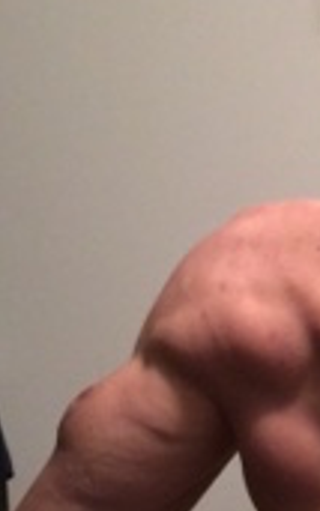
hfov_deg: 10.4
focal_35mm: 115
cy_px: 541
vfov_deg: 17.6
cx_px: 667
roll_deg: +2.3
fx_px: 1603
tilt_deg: -2.4
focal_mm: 4.15
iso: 320
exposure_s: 1/15
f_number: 2.2
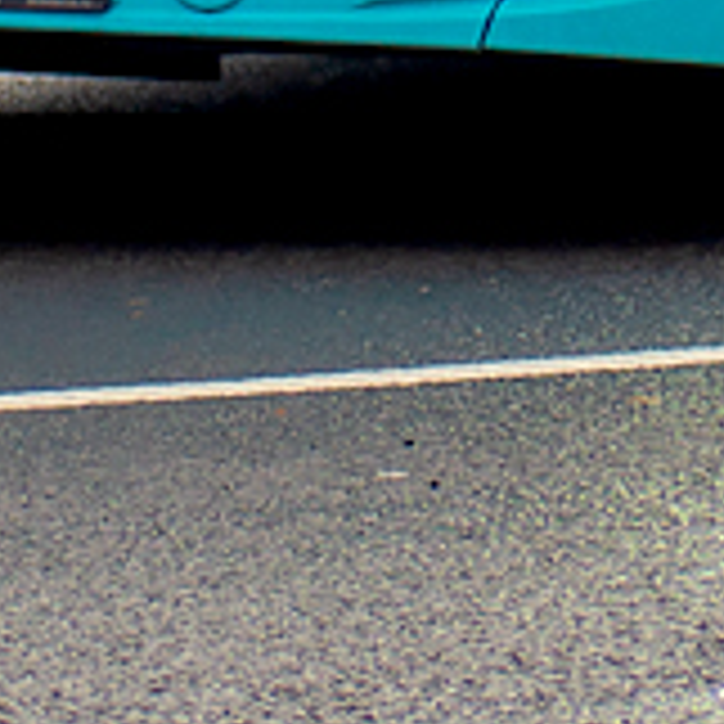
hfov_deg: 3.2
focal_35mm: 544
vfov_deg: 3.2
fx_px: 12873
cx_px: 576
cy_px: -1003
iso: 200
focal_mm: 86
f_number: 4.5
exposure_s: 1/800
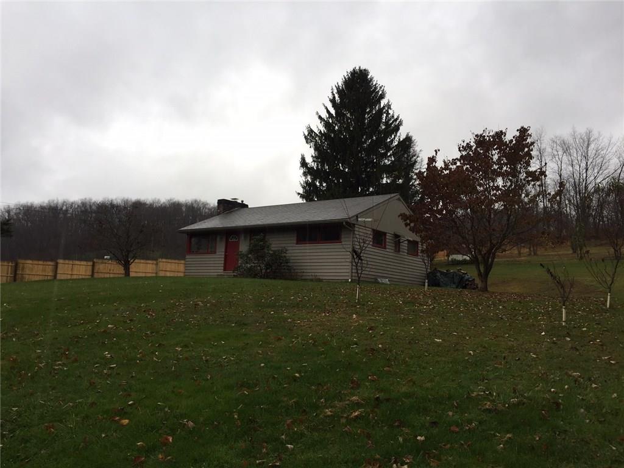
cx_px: 312
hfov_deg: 61.7
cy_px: 234
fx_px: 523
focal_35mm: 29
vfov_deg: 48.2
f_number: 2.2
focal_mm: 4.15
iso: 32
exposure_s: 1/124
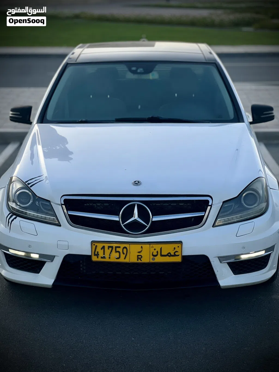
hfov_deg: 19.1
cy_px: 186
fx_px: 827
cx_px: 140
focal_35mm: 77
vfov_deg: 25.3
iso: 32
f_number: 2.8
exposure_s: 1/490
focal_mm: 9
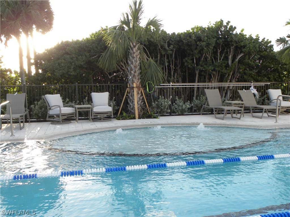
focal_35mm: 37
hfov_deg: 50.1
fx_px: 310
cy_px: 108
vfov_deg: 38.7
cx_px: 145
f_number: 4
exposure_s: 1/107
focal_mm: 6.6
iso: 64
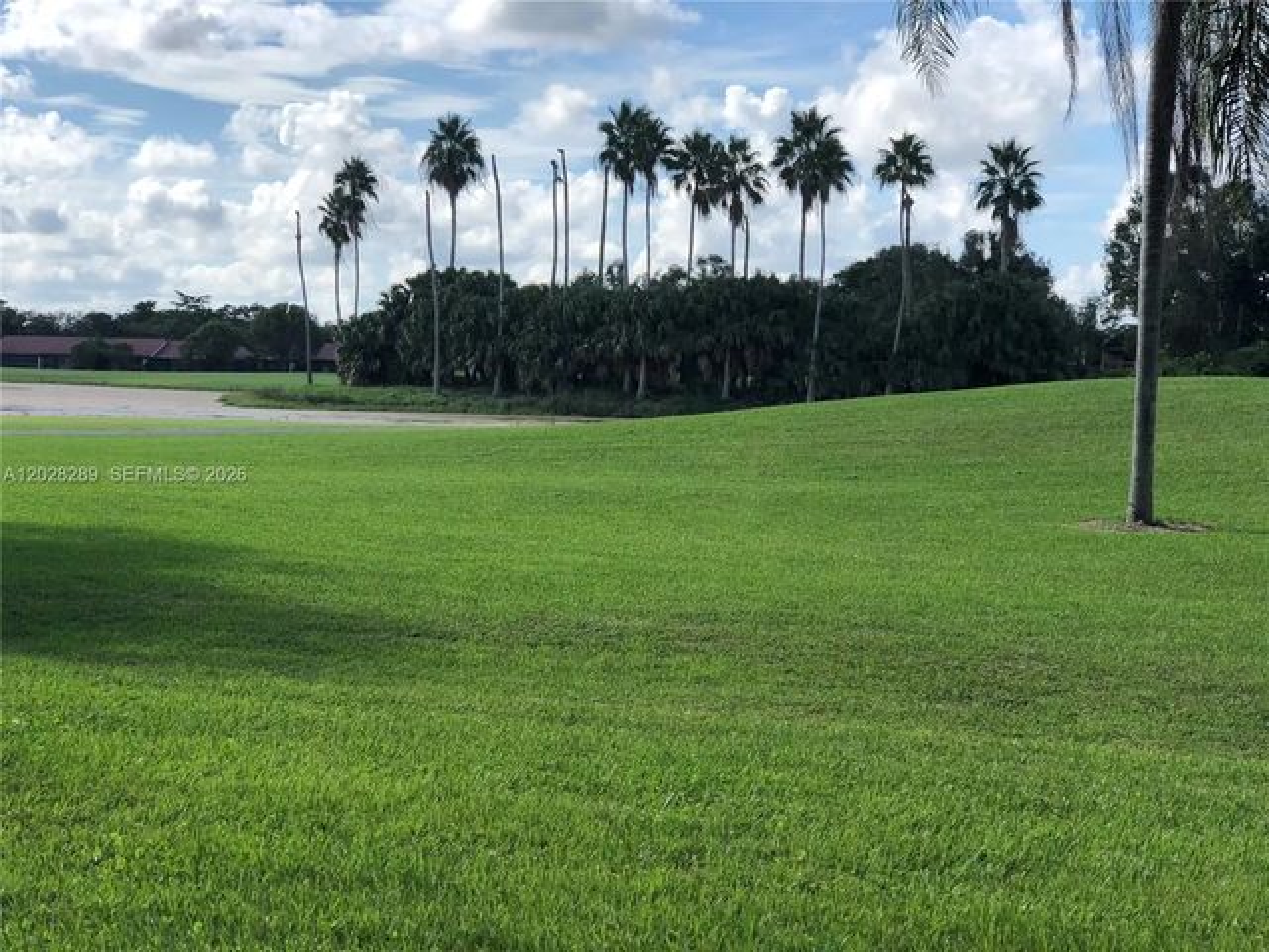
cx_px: 634
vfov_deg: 25.7
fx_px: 2090
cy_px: 476
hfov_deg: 33.8
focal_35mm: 57
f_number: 2.8
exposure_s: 1/762
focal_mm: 6.6
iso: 20
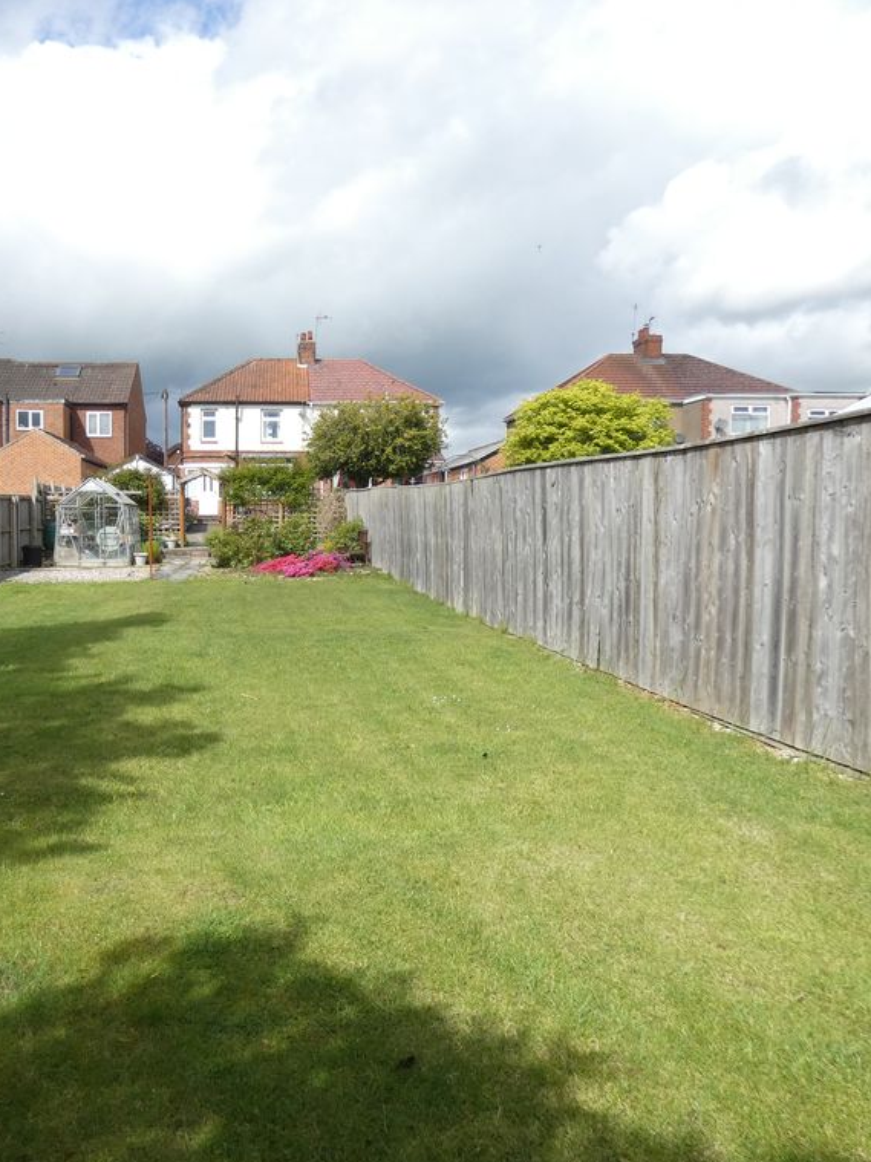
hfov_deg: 50.0
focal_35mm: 27
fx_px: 906
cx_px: 260
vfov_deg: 65.3
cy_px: 585
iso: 80
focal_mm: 3.6
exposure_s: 1/800
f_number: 3.2
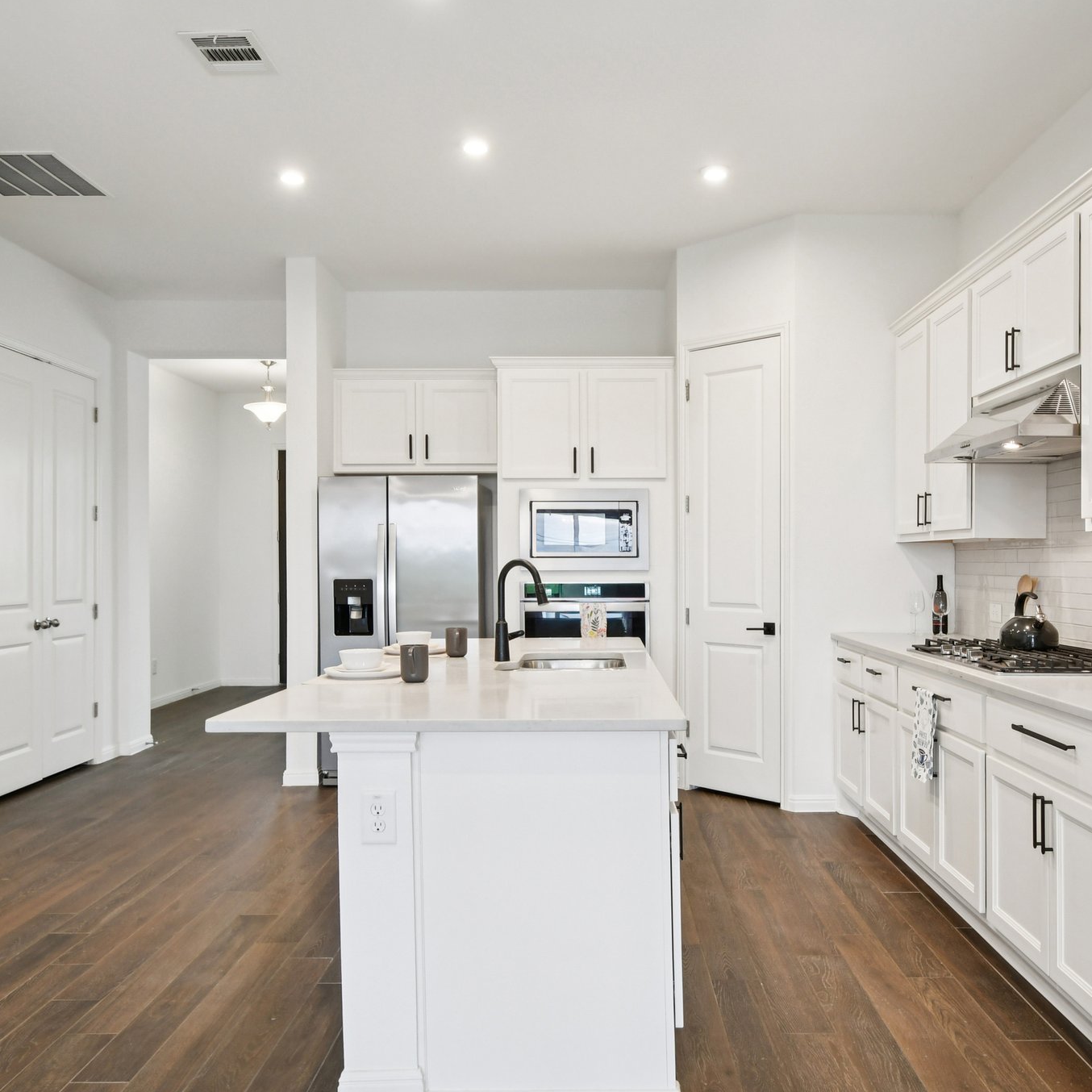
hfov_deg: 58.9
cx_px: 606
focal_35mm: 27
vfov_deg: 59.1
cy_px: 546
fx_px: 964
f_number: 8
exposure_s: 1/20
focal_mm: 14
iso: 400
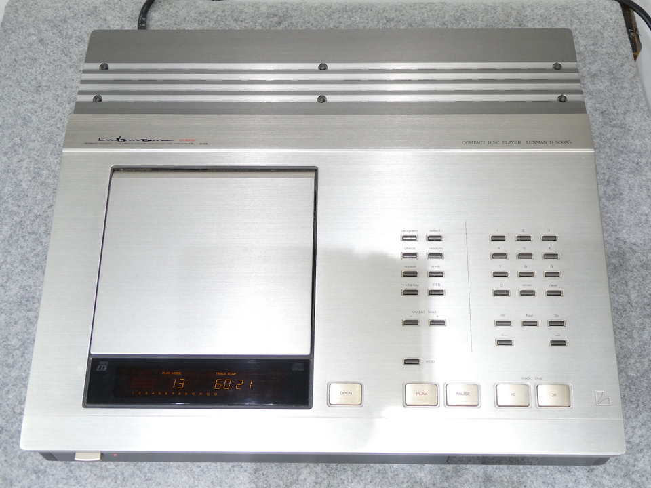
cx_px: 326
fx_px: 827
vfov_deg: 32.9
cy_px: 244
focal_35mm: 44
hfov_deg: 42.9
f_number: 3.9
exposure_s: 1/10
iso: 200
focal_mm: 7.8
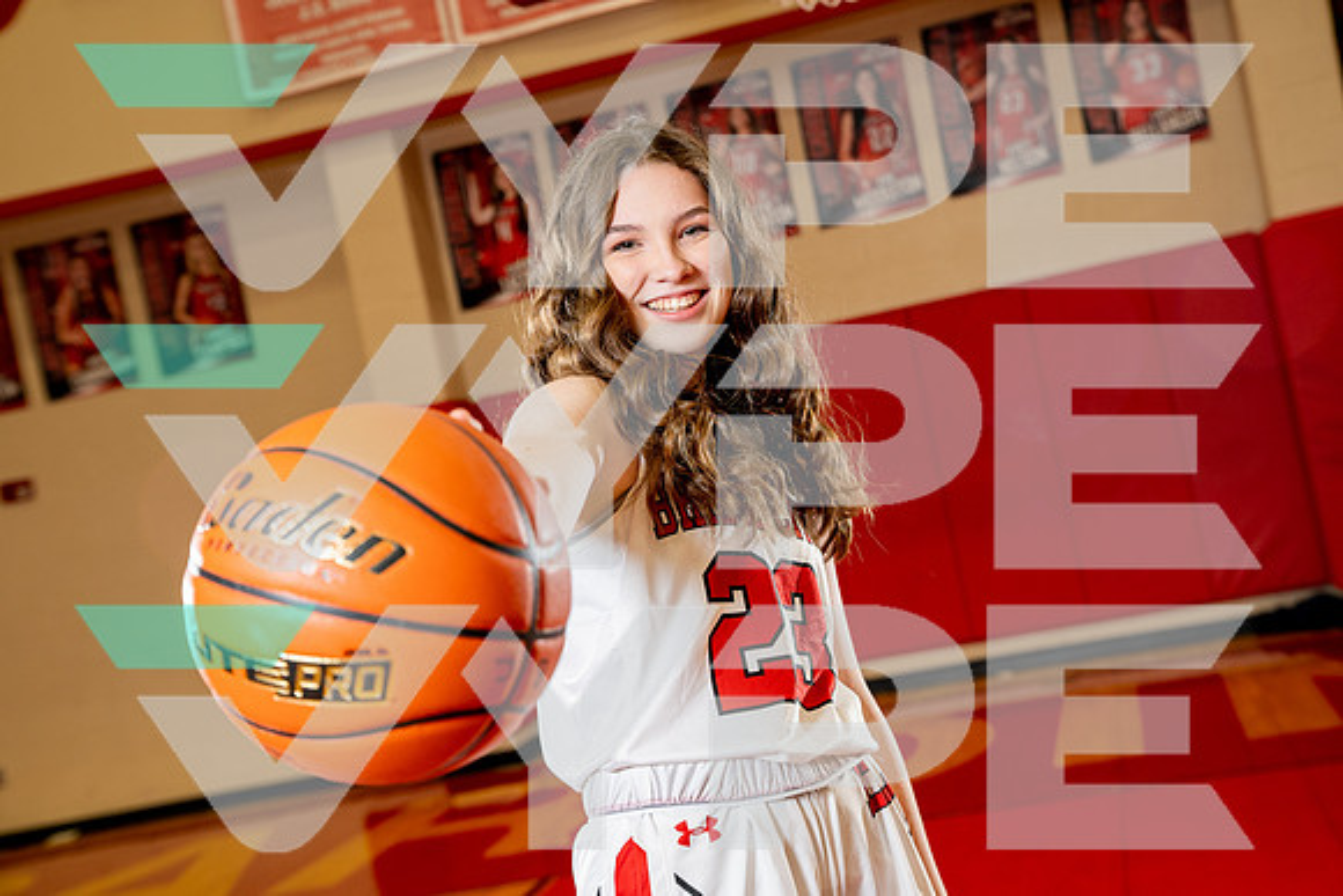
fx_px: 1940
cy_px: 448
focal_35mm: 52
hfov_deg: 38.2
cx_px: 672
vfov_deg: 26.0
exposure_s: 1/250
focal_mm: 52
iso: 500
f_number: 4.5
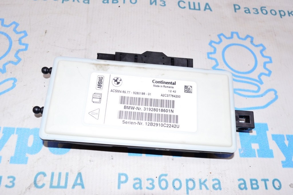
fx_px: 268
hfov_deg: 57.3
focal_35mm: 33
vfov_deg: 39.9
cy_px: 98
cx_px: 146
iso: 1600
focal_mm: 22
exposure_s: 1/200
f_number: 8
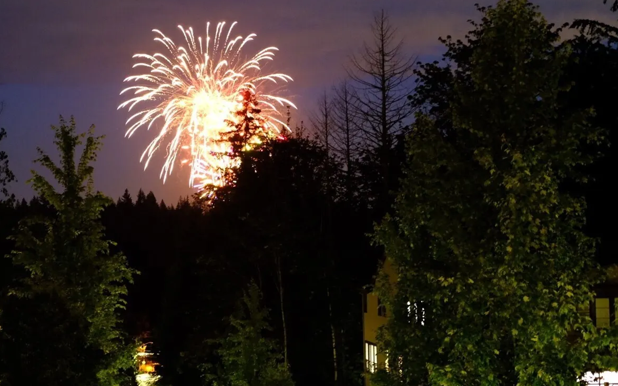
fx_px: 1314
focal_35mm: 78
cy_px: 194
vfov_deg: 16.7
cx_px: 224
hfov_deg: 26.4
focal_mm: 35
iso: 3200
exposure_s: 1/3.2
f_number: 2
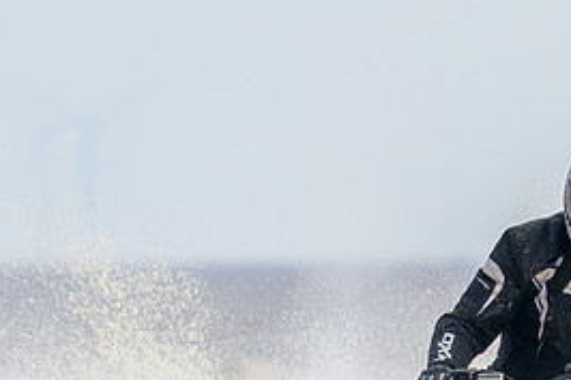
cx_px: 448
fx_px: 33334
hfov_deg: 1.0
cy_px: 503
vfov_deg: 0.7
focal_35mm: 2103
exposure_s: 1/500
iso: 280
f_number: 8
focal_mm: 480
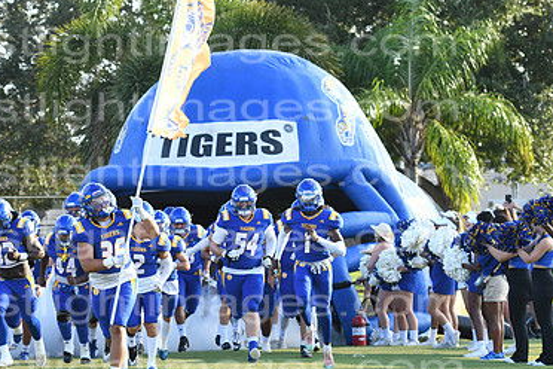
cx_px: 126
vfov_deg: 6.0
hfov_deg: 9.0
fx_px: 3517
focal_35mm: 229
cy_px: 273
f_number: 5.6
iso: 360
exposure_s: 1/500
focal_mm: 98
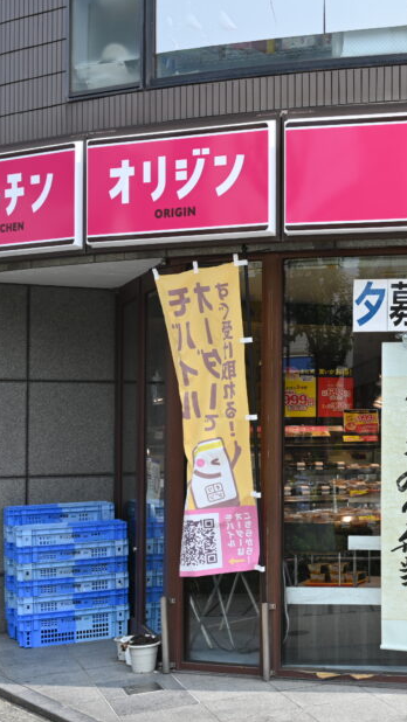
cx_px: 640
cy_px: 396
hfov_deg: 17.6
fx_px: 1151
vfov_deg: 34.8
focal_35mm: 60
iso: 110
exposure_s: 1/250
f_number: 5.6
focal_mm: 29.5
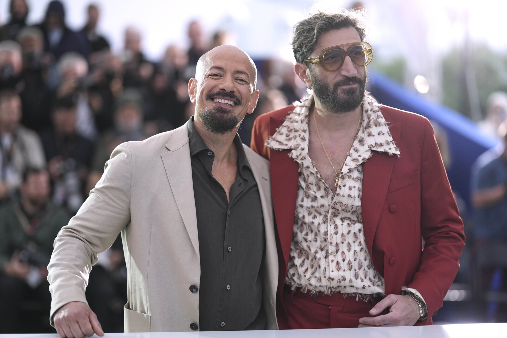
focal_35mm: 85
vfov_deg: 16.1
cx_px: 254
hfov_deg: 23.9
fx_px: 1197
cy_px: 169
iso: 800
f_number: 1.4
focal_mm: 85
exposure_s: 1/500
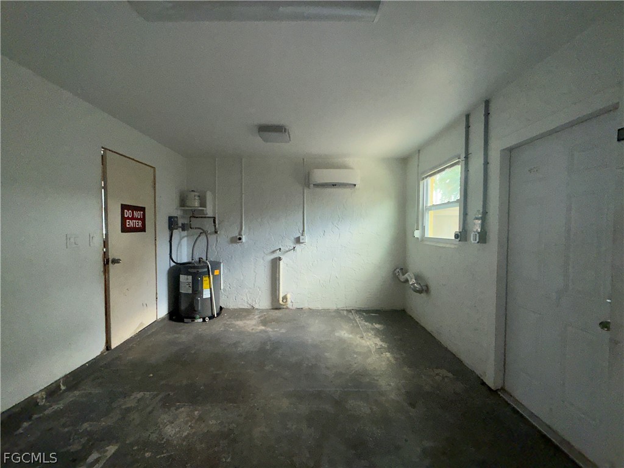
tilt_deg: -0.8
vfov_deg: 85.7
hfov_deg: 102.1
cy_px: 234
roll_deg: -0.2
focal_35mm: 14
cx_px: 312
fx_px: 252
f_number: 2.2
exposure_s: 1/121
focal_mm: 2.22
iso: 200
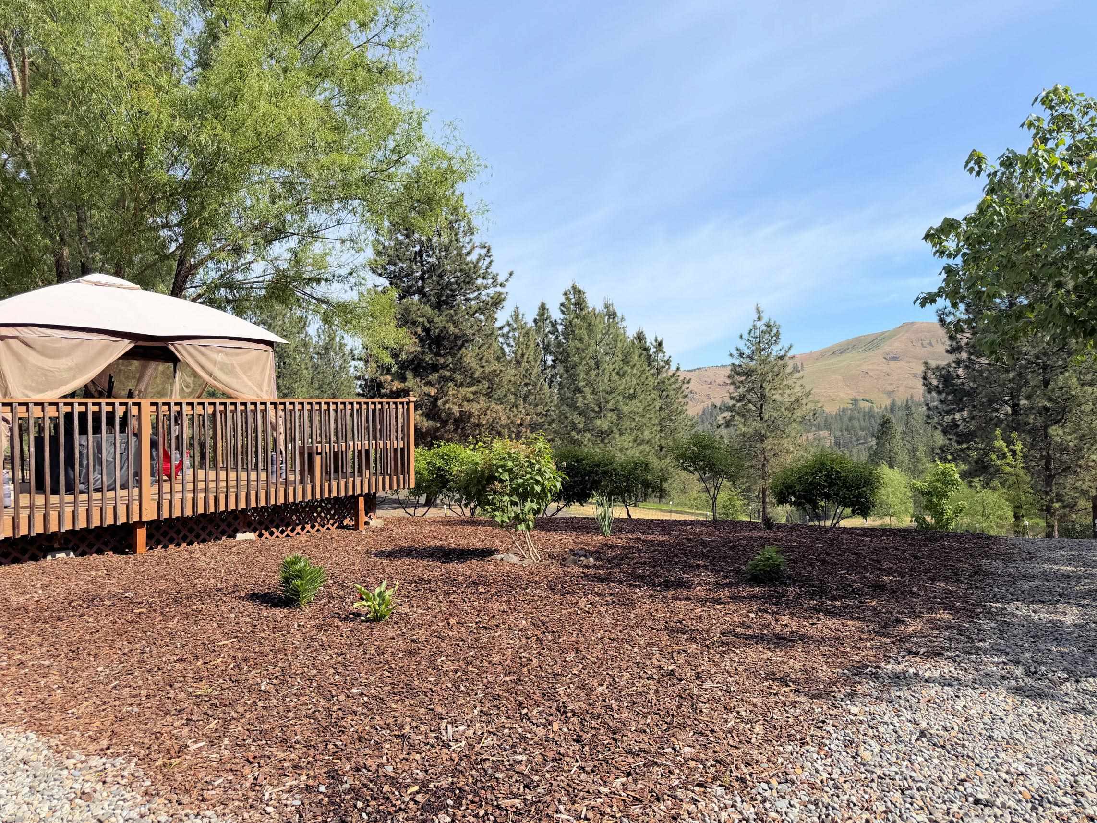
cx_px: 548
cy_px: 412
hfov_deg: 71.6
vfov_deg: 56.8
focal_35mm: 24
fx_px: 761
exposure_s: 1/3759
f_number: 1.78
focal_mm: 6.76
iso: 80
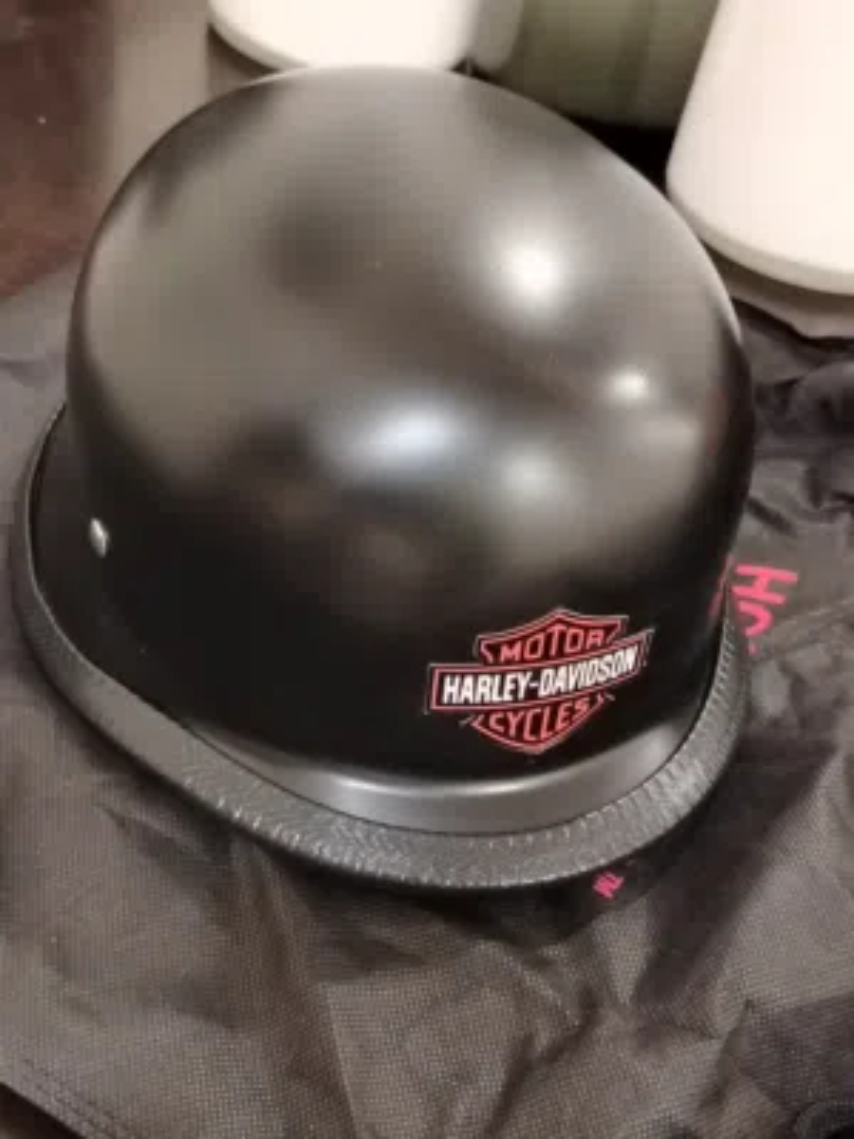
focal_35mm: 39
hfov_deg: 36.8
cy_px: 570
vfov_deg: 47.9
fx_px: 1283
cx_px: 427
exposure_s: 1/25
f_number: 1.75
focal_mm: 5.25
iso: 1722
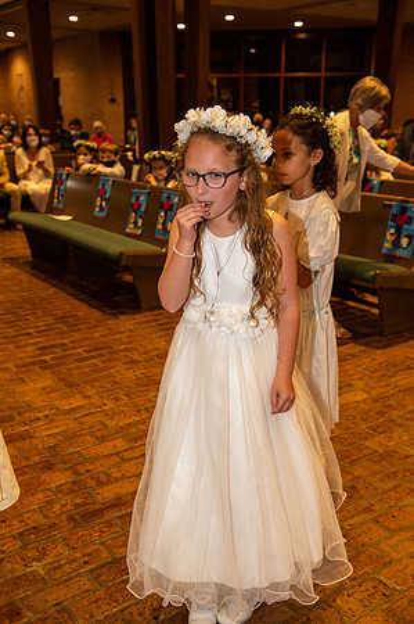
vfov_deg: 50.7
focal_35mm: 38
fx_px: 657
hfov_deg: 35.0
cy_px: 312
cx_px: 207
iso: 1600
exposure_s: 1/125
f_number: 5
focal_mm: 38
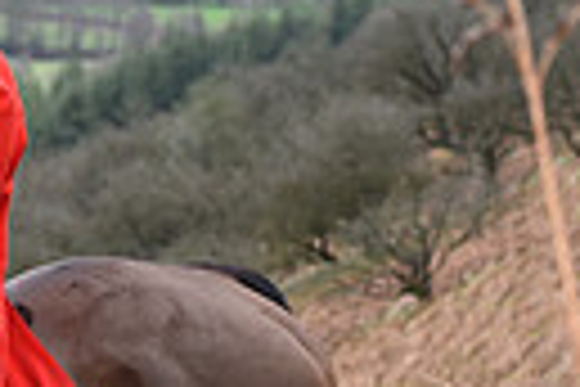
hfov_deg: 5.3
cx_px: -710
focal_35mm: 382
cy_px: 18
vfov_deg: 3.6
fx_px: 6154
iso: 500
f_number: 4.5
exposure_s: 1/800
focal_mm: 85
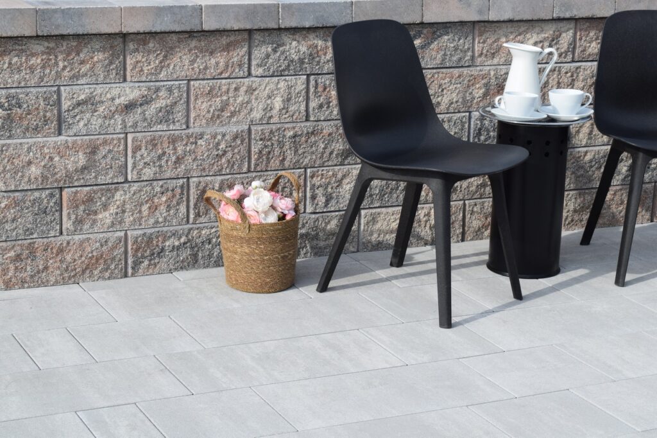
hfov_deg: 24.6
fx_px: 1505
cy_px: 219
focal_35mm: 82
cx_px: 328
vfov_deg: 16.5
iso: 200
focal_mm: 55
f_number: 9
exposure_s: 1/320
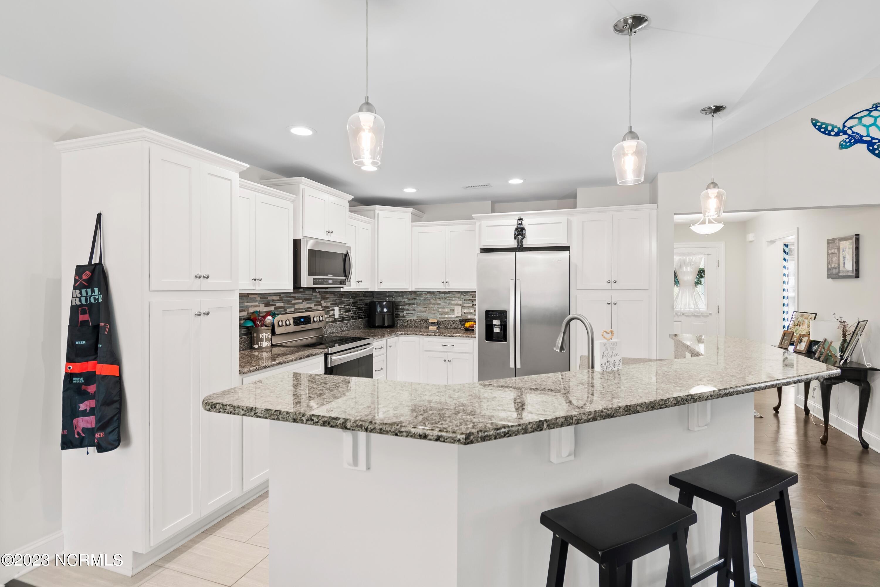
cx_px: 440
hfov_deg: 93.3
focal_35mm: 17
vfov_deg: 70.4
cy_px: 294
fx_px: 416
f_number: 4.8
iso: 100
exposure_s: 1/3
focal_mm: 11.5
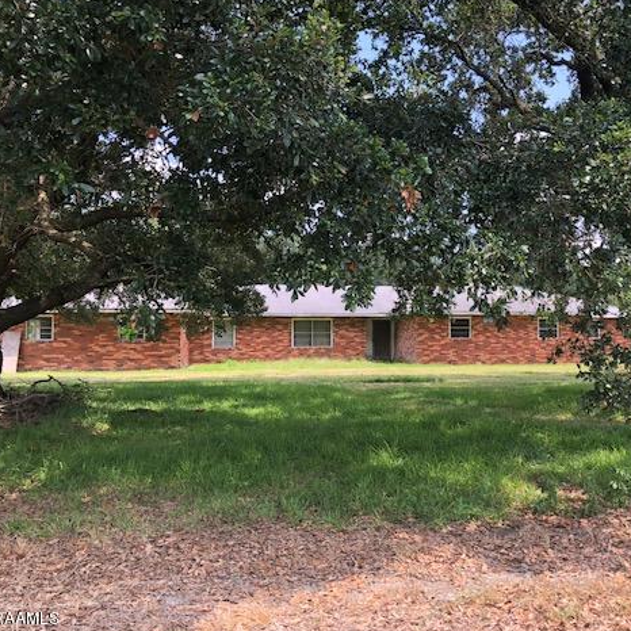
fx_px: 701
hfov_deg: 48.3
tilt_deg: +1.0
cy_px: 321
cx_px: 363
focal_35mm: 34
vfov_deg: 48.4
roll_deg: -0.3
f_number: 1.8
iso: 20
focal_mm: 3.99
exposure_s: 1/222
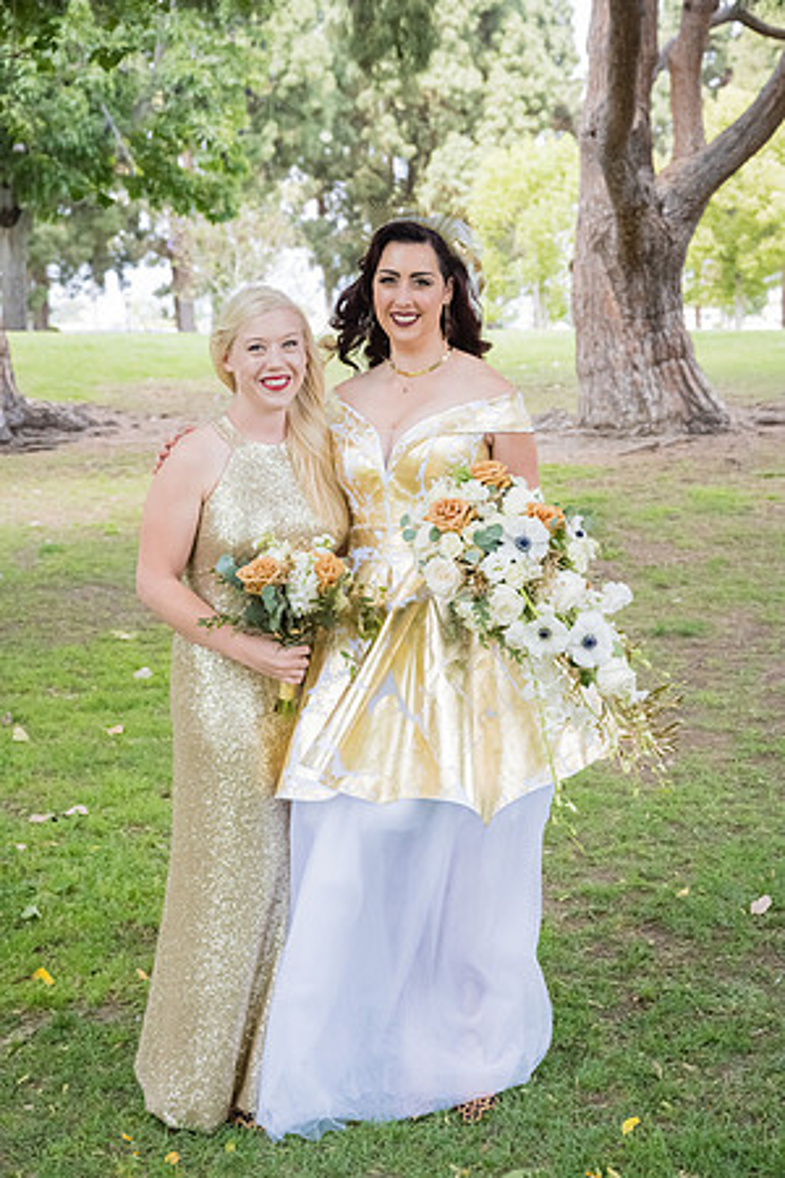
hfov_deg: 24.2
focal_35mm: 56
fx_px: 1832
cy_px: 589
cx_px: 392
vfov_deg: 35.6
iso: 1250
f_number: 5.6
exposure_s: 1/1000
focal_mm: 56
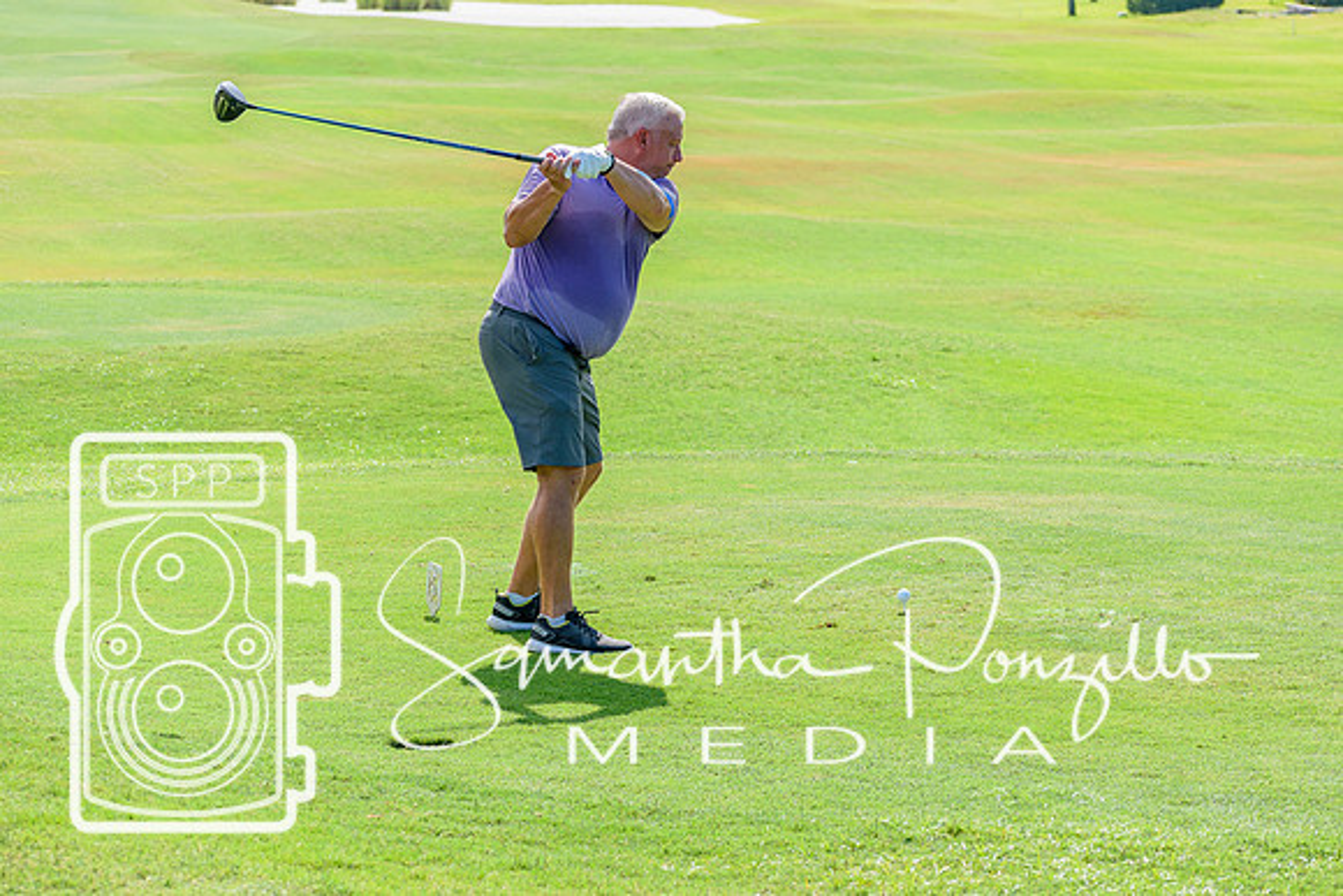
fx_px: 5485
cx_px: 672
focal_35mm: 147
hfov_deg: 14.0
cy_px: 448
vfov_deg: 9.3
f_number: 6.3
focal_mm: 98
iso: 200
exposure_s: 1/640
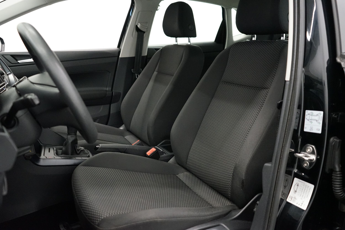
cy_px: 115
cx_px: 172
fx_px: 278
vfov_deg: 45.0
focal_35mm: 29
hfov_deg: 63.7
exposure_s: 1/160
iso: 6400
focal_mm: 29
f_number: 3.5
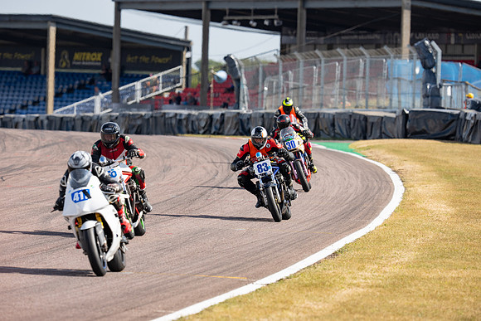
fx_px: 5396
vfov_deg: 3.4
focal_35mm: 404
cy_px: 162
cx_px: 243
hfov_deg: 5.1
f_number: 6.3
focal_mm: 400
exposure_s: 1/640
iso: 200
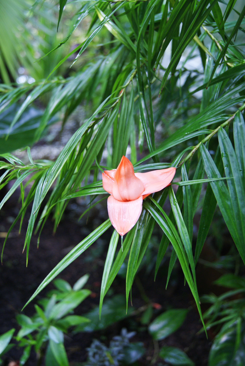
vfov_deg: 49.5
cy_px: 183
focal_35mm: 39
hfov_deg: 34.3
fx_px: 397
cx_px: 122
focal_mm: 26
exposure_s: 1/40
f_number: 4
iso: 400
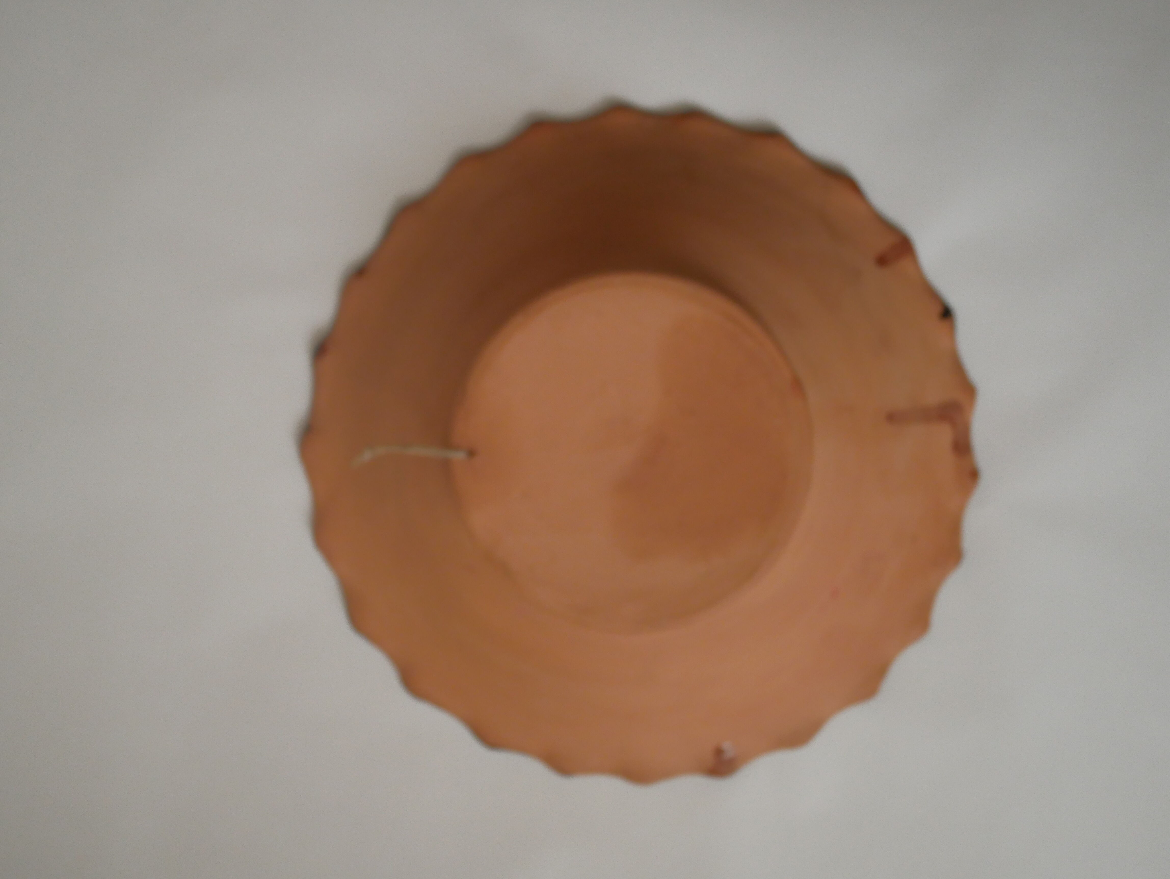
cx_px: 585
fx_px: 1150
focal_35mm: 34
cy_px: 440
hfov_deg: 53.9
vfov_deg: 41.8
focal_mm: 17
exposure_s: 1/60
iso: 1000
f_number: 4
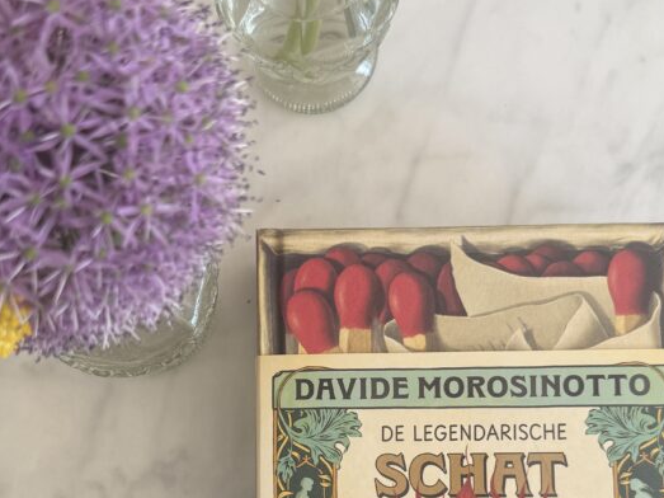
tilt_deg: -84.9
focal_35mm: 47
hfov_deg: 40.4
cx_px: 324
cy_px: 427
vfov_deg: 29.8
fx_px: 901
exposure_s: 1/121
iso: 80
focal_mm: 6.76
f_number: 1.78
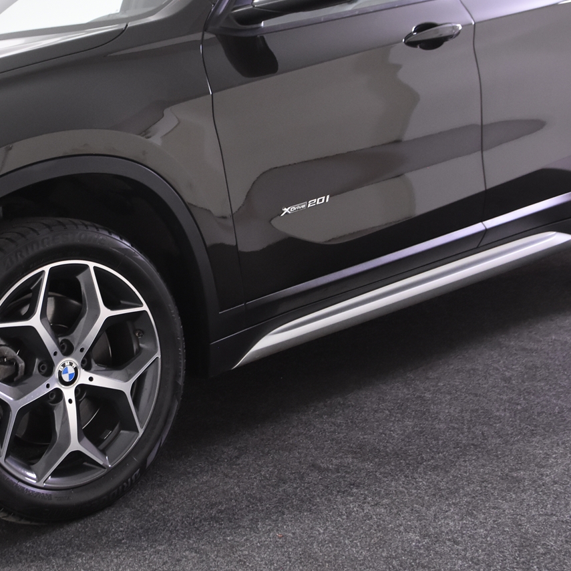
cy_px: 203
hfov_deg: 26.8
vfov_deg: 27.2
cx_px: 115
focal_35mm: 63
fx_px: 1176
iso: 1600
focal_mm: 22
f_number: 4.5
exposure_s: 1/30
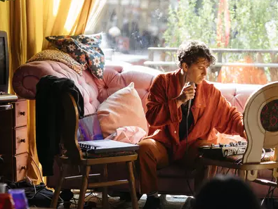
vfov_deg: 11.1
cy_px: 109
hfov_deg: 14.7
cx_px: 208
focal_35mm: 134
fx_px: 1076
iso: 500
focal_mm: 85
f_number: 2.8
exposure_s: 1/200
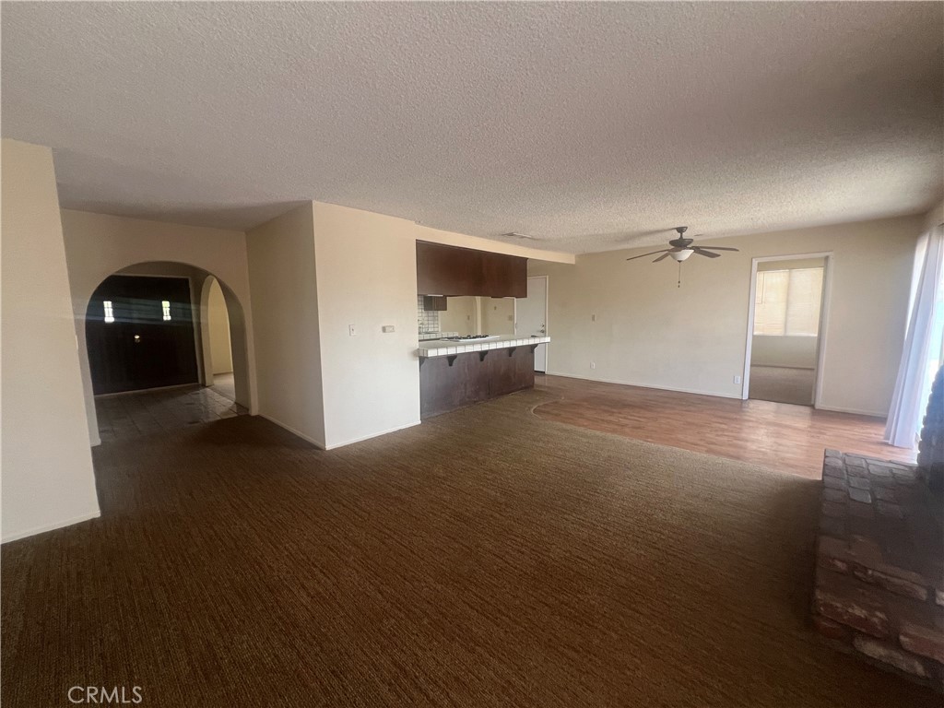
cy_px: 354
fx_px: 355
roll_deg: -0.1
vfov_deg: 89.9
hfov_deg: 106.2
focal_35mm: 13
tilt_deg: -6.7
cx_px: 472
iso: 125
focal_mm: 1.57
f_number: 1.8
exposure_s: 1/99
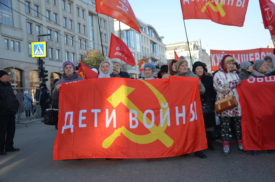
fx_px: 297
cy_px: 91
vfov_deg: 34.1
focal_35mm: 39
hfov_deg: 49.6
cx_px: 138
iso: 100
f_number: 4.5
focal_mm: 26
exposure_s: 1/200
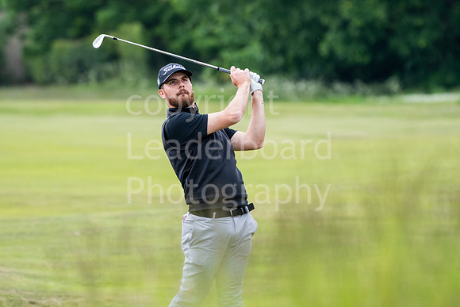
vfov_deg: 2.5
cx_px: 230
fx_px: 6901
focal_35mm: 540
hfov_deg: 3.8
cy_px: 154
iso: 1600
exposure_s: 1/1250
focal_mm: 360
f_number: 5.6
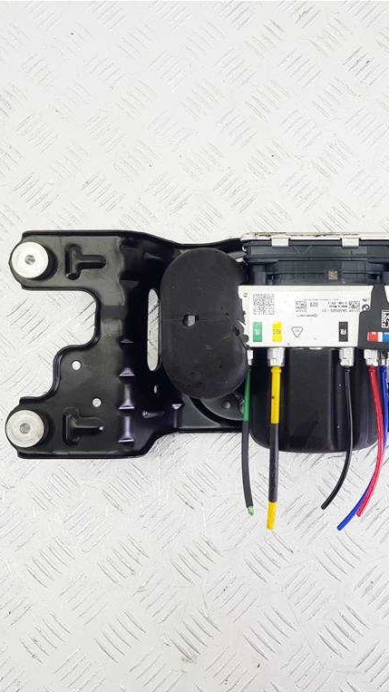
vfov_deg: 52.8
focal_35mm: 38
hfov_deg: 30.1
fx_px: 697
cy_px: 347
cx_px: 337
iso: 40
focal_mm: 4.2
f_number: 1.7
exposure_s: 1/103
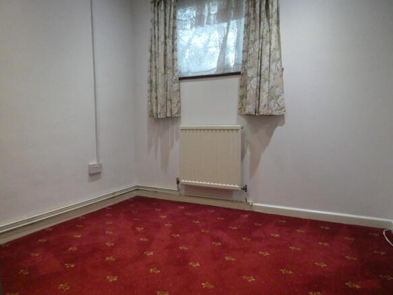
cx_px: 196
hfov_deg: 71.6
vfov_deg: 56.8
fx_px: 272
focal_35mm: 24
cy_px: 148
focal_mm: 4.3
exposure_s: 1/125
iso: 1000
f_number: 3.3
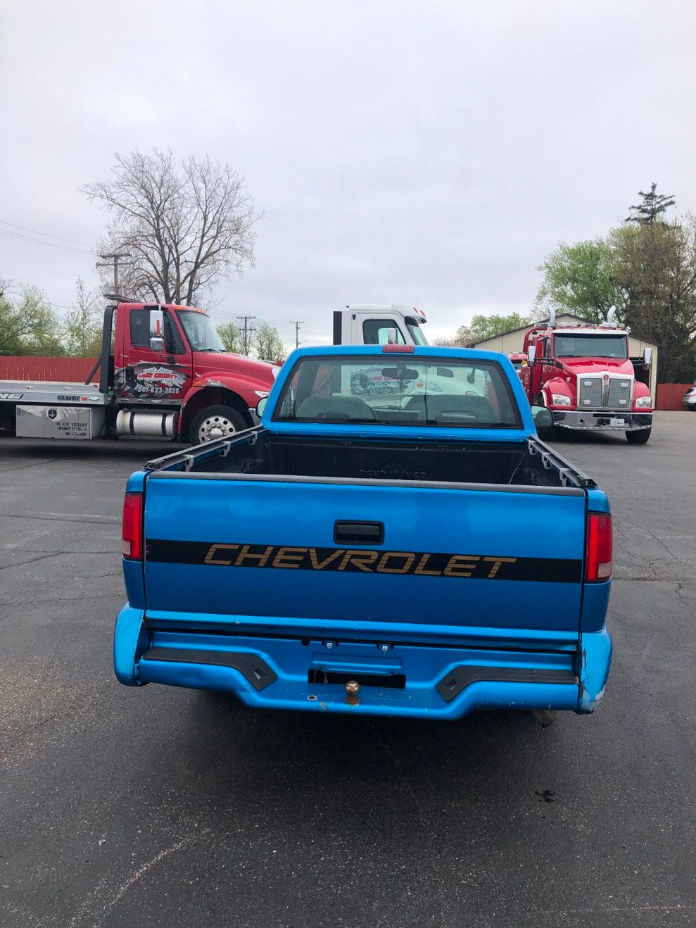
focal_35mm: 29
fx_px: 777
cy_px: 466
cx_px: 360
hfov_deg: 48.2
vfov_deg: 61.7
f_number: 1.8
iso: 20
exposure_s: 1/991
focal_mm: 4
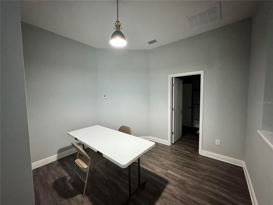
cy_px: 102
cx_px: 136
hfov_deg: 102.1
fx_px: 110
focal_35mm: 14
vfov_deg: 85.7
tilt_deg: -4.4
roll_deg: +0.6
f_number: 2.2
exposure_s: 1/60
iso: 800
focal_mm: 2.22
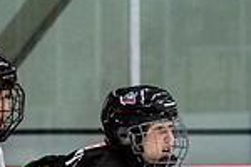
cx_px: 101
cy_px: 282
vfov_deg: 2.1
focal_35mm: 645
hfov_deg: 3.2
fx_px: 4497
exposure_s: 1/640
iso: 1800
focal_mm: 92
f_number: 2.8
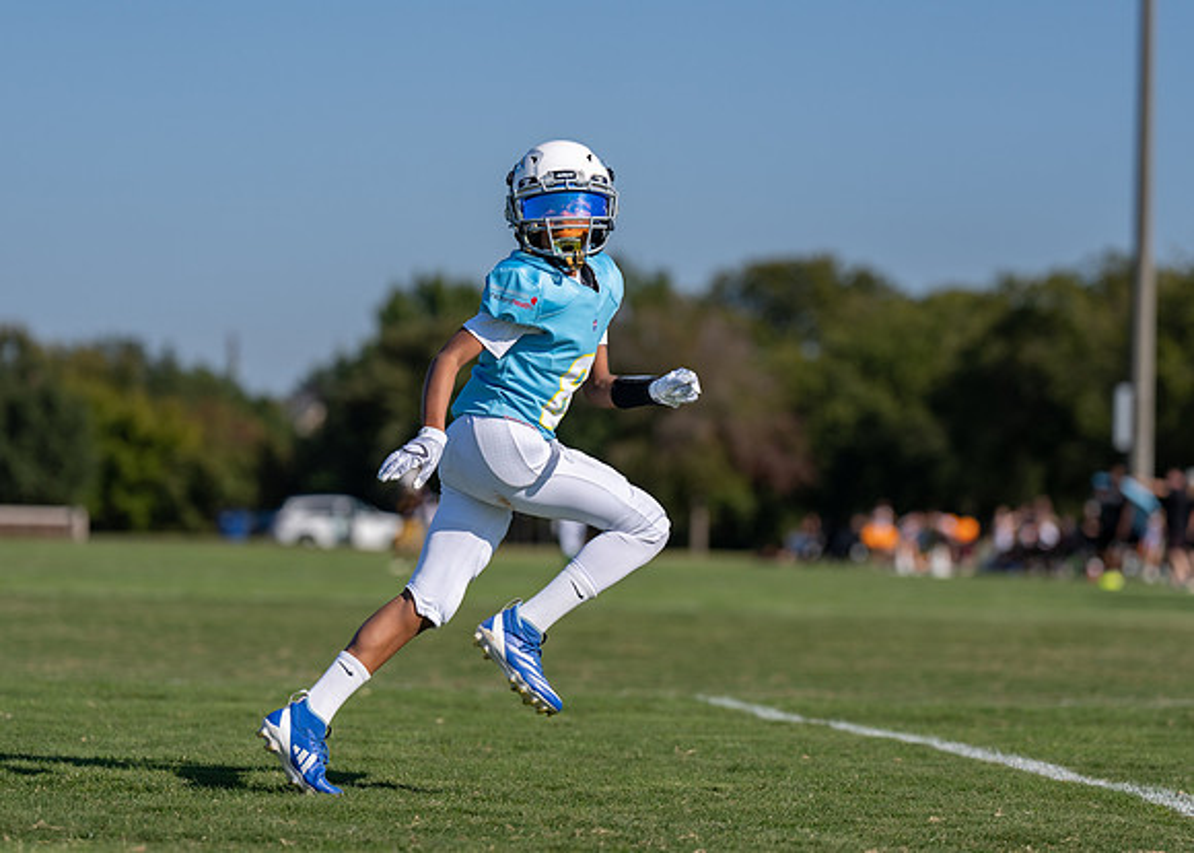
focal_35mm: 180
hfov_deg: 11.2
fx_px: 6104
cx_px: 584
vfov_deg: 8.0
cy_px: 438
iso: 100
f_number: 2.8
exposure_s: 1/4000
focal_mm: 136
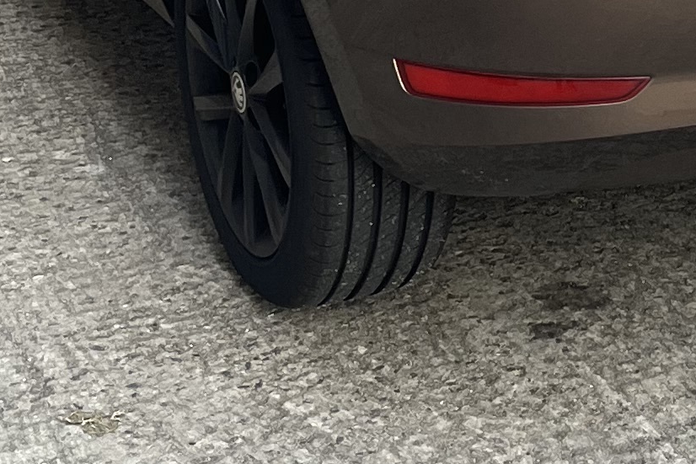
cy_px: -41
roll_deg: +2.0
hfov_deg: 15.1
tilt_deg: -18.3
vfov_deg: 10.3
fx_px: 2552
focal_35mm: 132
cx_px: 783
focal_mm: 5.1
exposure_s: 1/121
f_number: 1.6
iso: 64
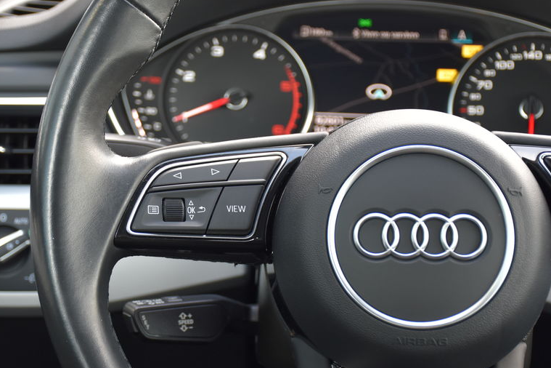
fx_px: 1270
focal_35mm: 83
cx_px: 216
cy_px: 214
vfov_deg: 16.4
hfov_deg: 24.4
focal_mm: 42
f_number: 4.5
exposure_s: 1/60
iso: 720
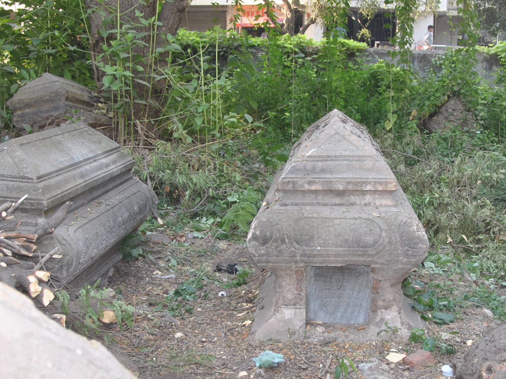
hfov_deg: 33.6
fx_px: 833
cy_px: 205
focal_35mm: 57
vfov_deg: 25.7
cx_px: 318
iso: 400
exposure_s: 1/200
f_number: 4.5
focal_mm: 26
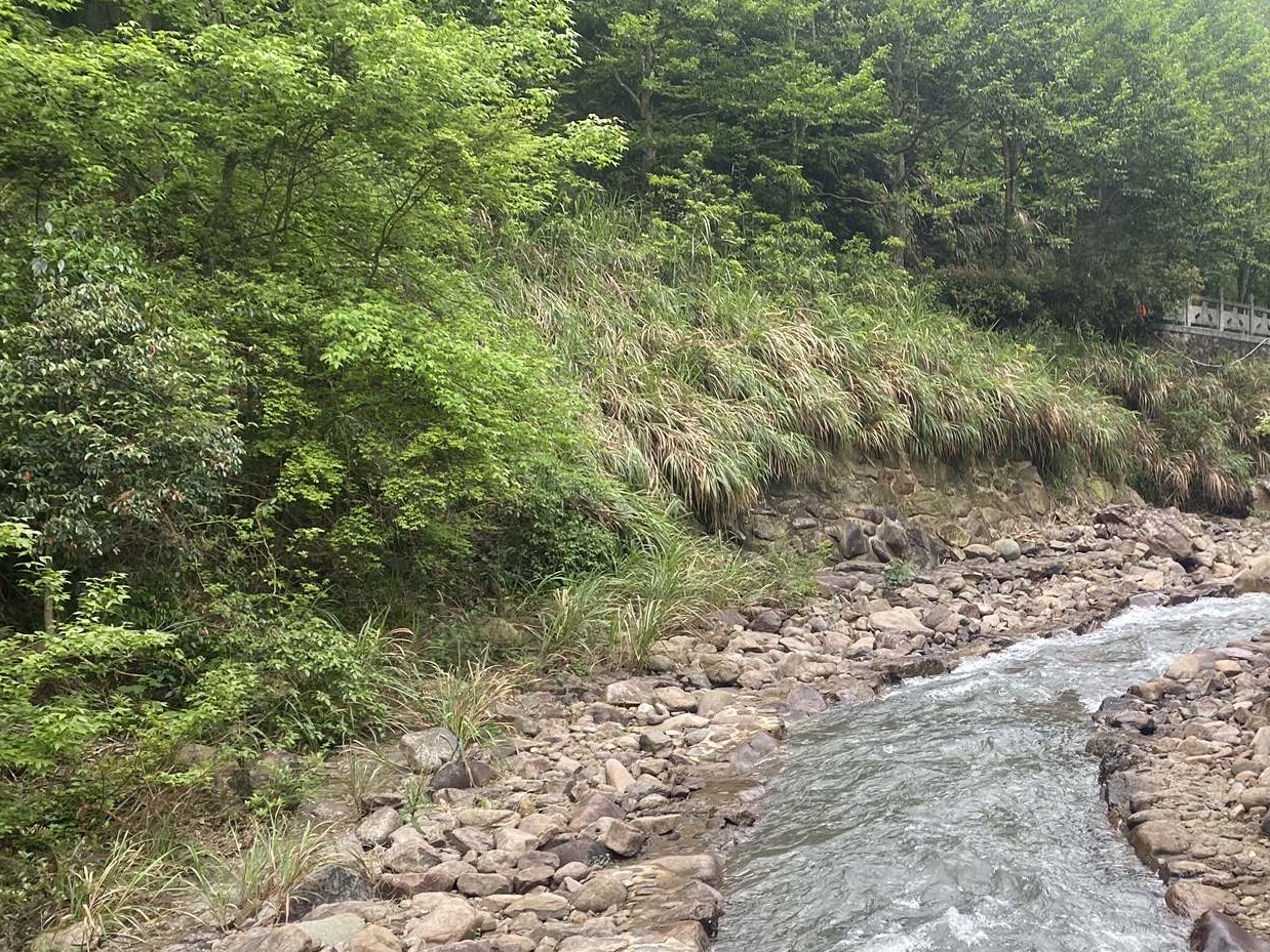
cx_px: 998
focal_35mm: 42
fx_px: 1541
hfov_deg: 42.9
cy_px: 645
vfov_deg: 34.0
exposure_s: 1/139
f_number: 1.8
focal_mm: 4.25
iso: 32
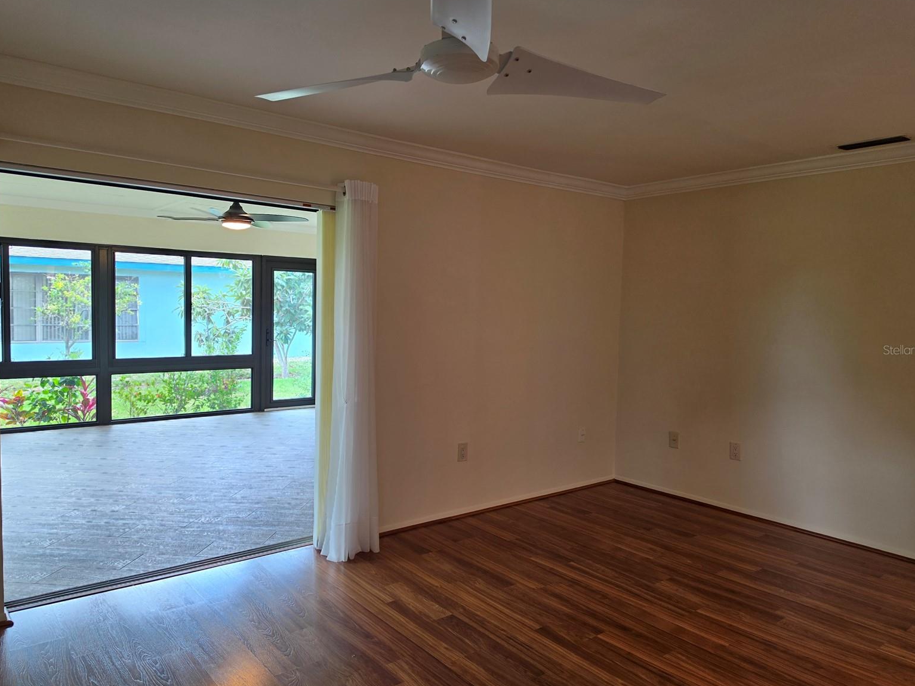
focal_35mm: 24
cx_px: 462
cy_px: 350
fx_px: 634
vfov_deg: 56.8
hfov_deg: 71.6
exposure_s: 1/120
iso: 80
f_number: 1.4
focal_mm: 6.5
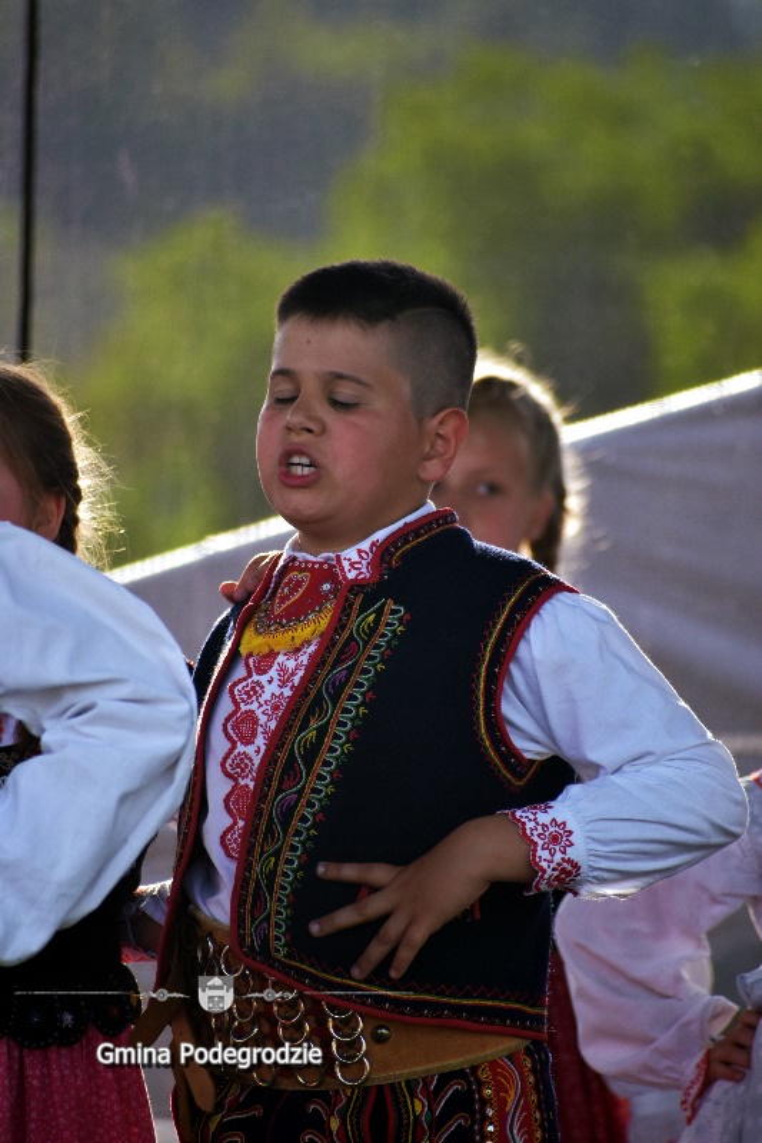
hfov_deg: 3.1
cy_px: 572
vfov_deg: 4.6
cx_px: 381
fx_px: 14293
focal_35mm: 450
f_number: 6.3
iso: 400
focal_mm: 300
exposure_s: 1/400
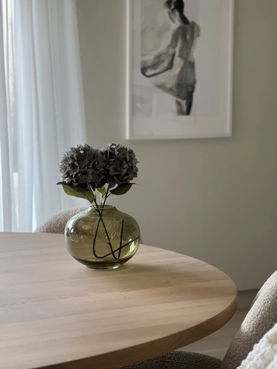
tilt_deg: -4.7
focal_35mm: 77
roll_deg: -0.3
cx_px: 138
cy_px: 184
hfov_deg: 19.1
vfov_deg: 25.3
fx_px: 822
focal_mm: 9
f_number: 2.8
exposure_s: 1/100
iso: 200
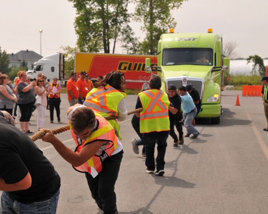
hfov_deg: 34.1
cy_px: 108
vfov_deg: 27.6
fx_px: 436
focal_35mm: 55
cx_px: 120
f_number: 7.1
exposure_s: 1/800
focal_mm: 32
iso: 200
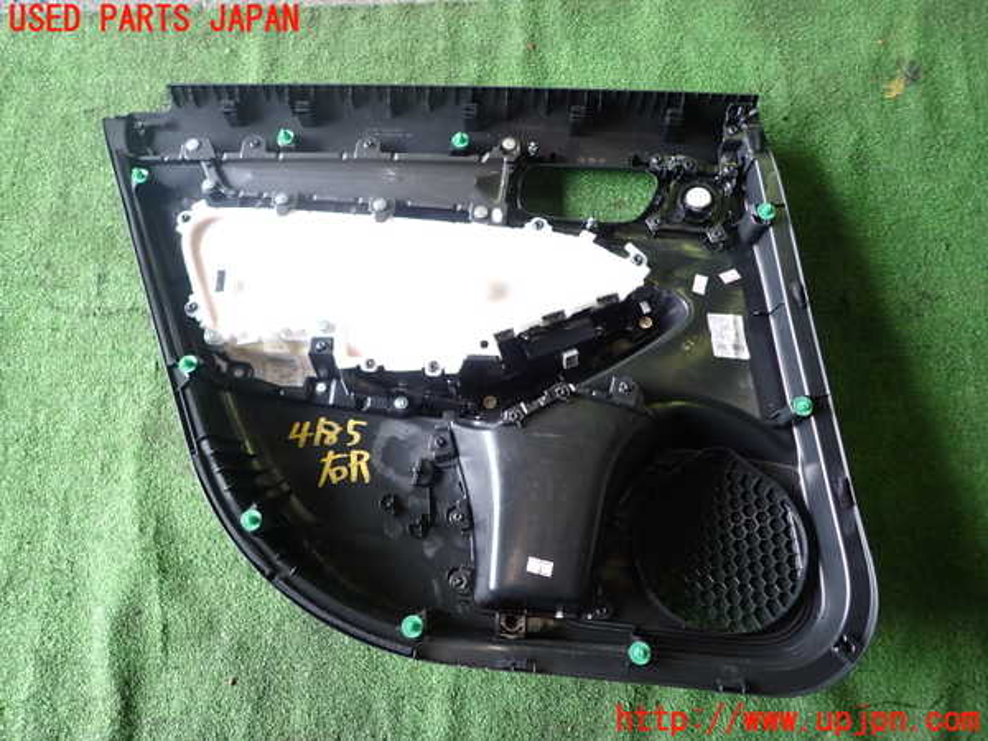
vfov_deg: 54.9
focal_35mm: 25
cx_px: 494
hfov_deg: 69.4
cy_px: 370
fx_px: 714
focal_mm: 4.5
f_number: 2
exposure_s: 1/30
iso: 200
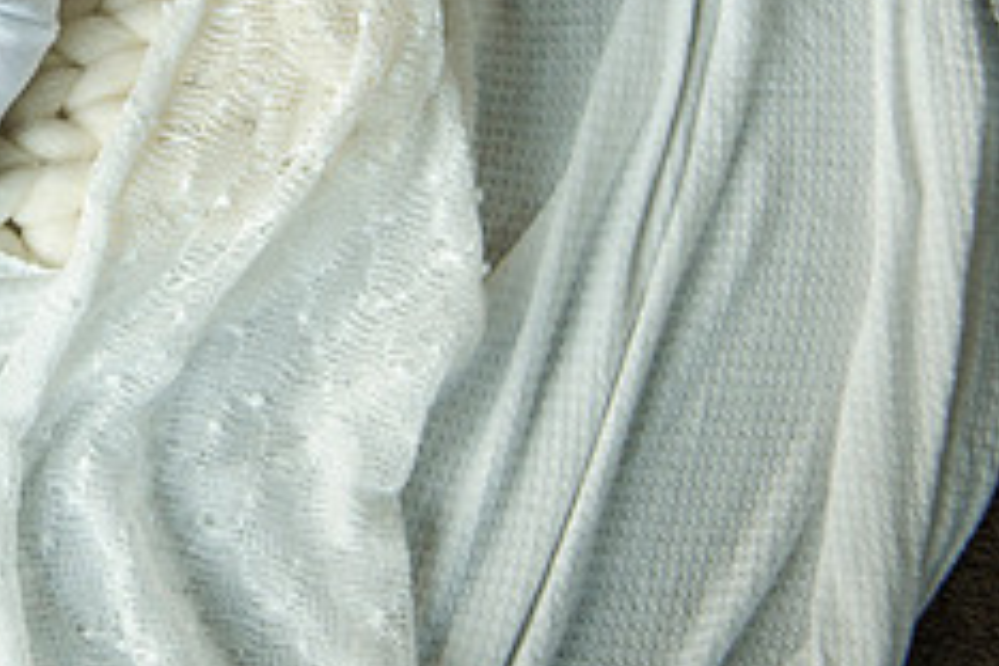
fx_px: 2331
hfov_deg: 21.8
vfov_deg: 15.7
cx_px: -298
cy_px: -98
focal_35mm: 84
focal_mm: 32
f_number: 3.5
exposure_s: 1/320
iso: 800
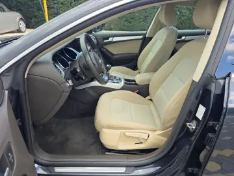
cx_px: 117
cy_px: 88
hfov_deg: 73.9
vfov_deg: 58.9
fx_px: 155
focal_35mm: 23
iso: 50
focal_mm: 6.25
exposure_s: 1/180
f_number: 1.7
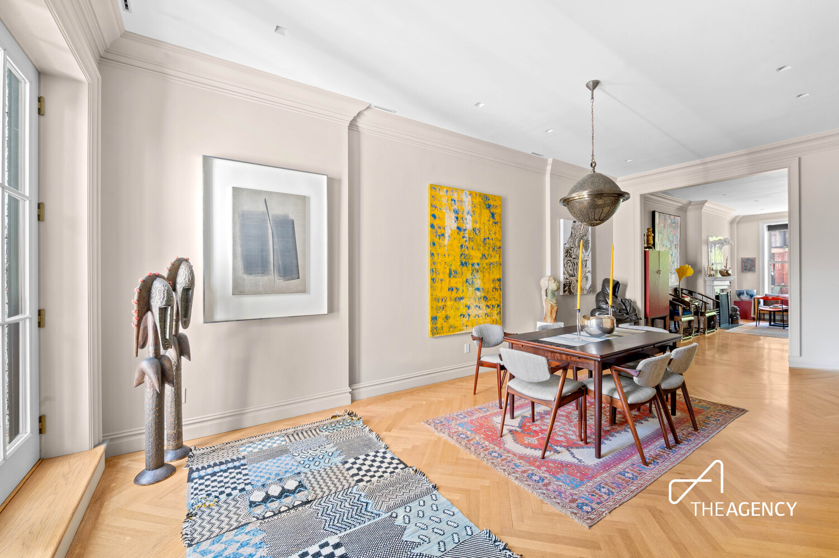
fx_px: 326
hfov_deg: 104.3
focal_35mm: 14
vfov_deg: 81.1
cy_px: 279
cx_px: 420
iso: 320
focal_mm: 14
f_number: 11
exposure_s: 1
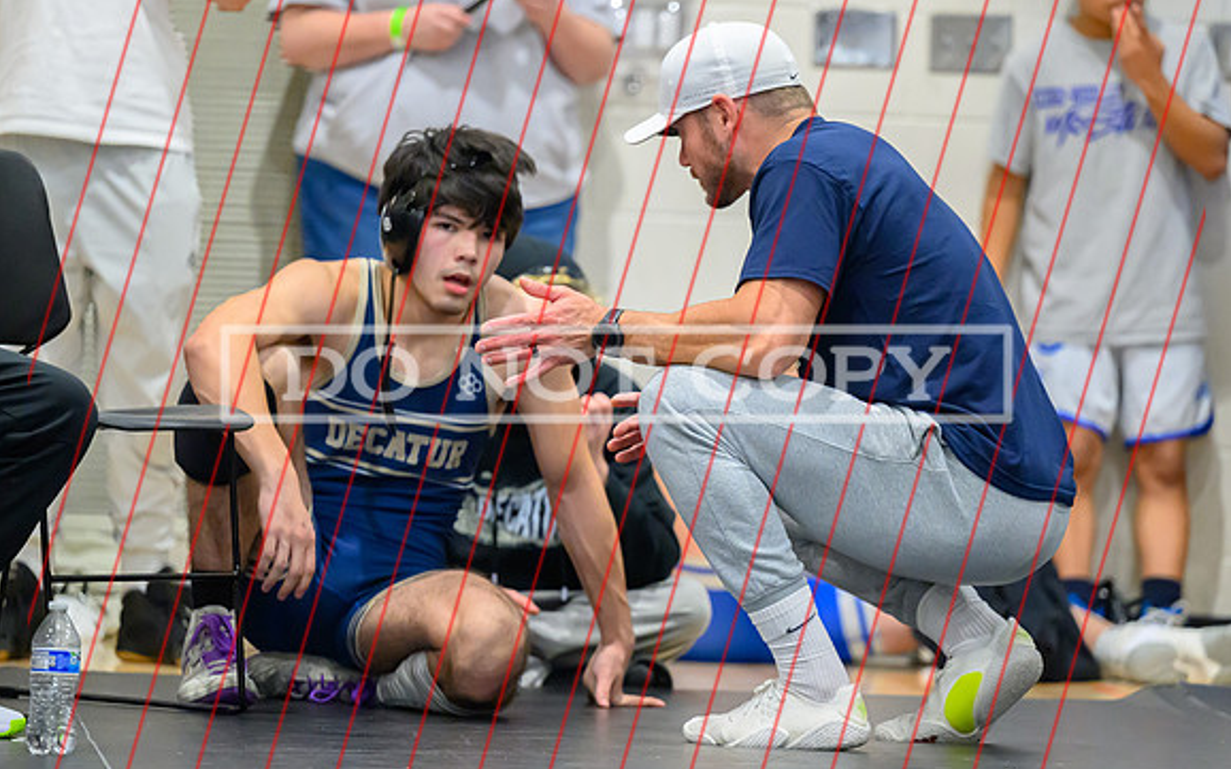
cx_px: 732
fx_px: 7815
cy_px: 373
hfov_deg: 9.0
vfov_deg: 5.6
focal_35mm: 233
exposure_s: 1/500
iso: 6400
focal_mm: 175
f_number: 2.8
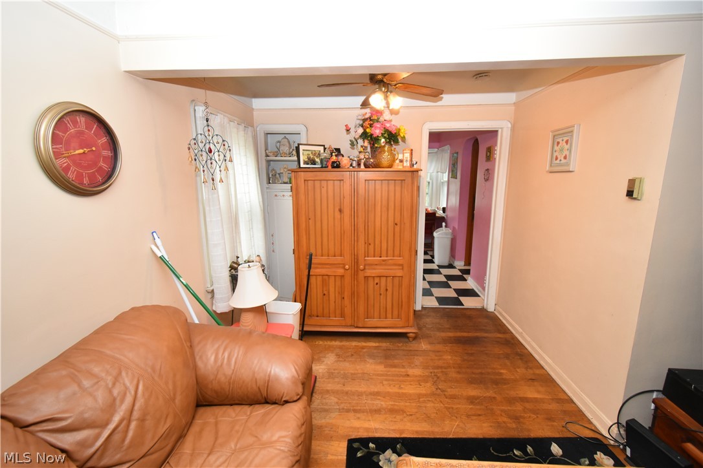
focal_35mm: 15
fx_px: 293
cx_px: 352
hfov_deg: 100.4
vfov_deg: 77.3
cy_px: 234
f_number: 4.5
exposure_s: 1/125
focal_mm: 10
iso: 1600
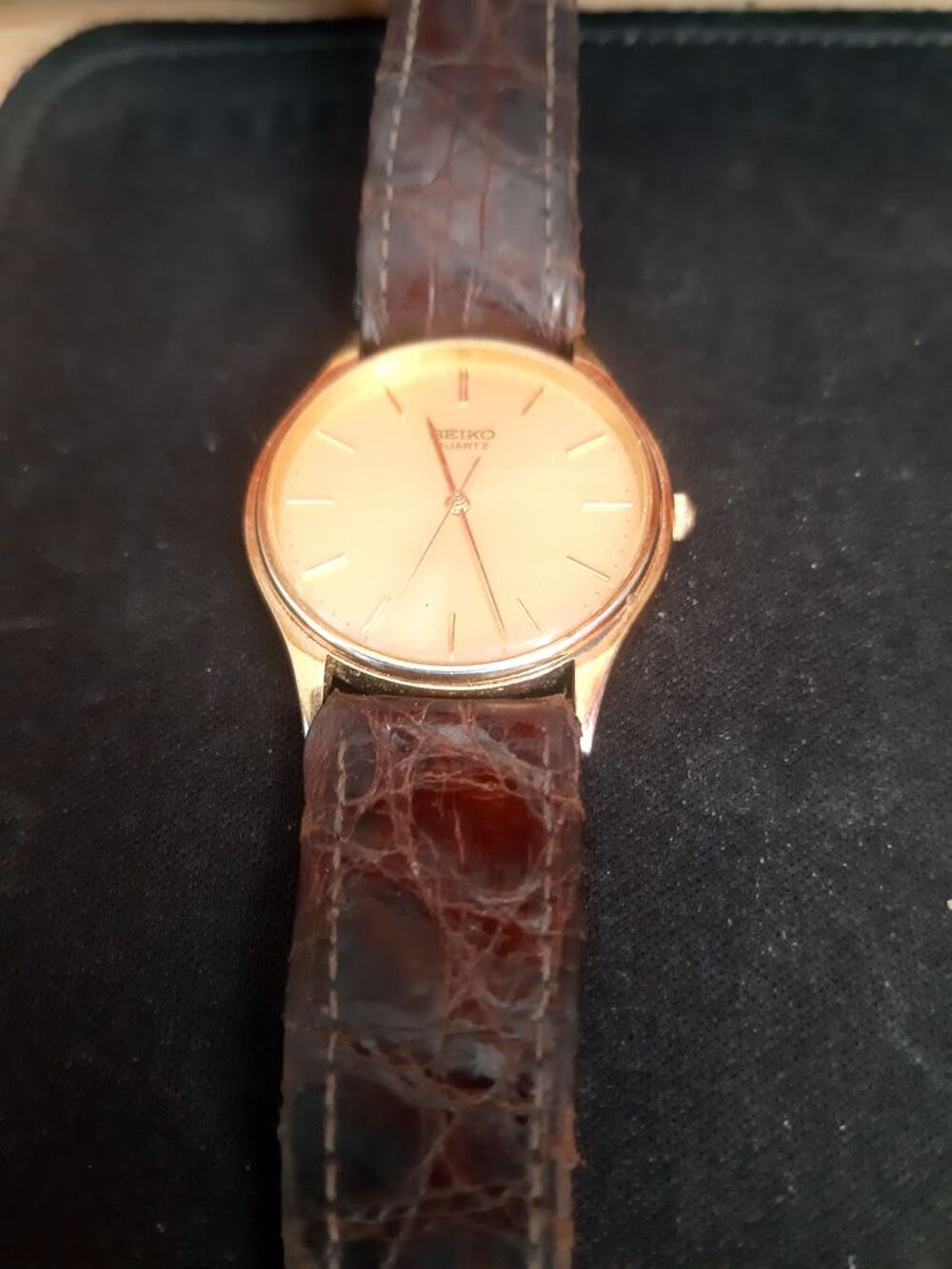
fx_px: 990
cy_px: 634
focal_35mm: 27
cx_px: 476
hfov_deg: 51.4
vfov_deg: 65.3
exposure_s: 1/33
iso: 320
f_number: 1.7
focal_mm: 3.93
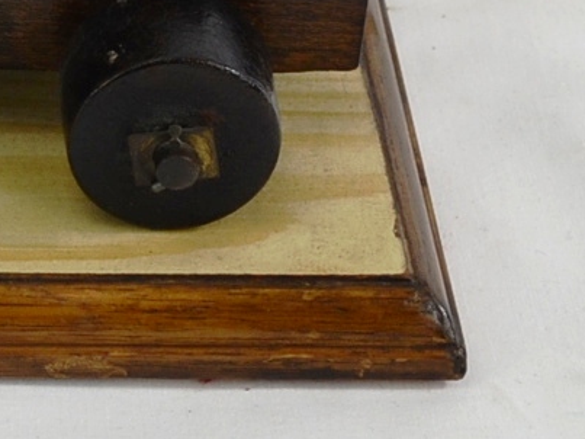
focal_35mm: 229
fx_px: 3869
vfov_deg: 6.4
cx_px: -450
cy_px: -140
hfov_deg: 8.3
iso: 250
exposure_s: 1/125
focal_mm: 26
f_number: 5.6
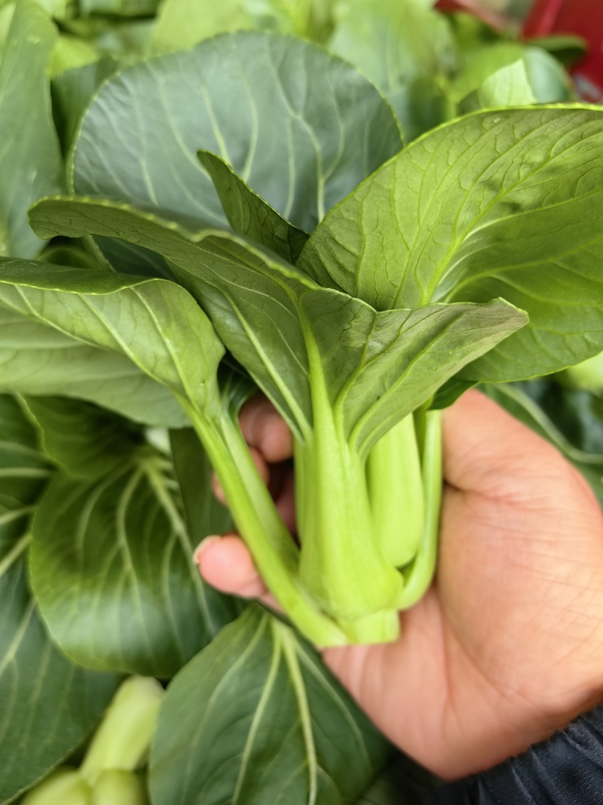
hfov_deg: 51.3
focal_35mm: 27
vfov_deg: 65.3
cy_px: 402
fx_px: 627
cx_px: 302
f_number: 2
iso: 50
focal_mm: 5.75
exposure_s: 1/284
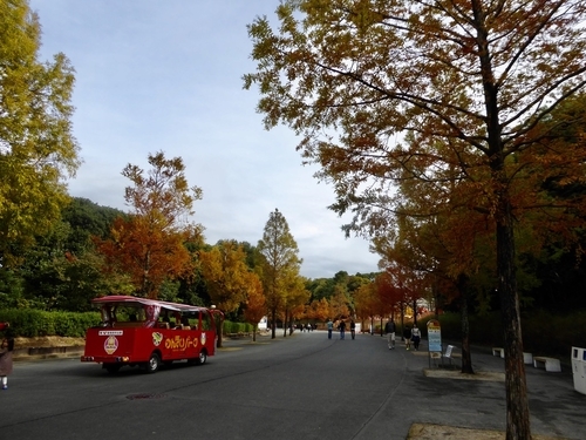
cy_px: 220
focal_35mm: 25
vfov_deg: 54.9
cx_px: 293
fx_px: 423
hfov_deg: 69.4
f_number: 3.3
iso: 100
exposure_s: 1/640
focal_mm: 4.3
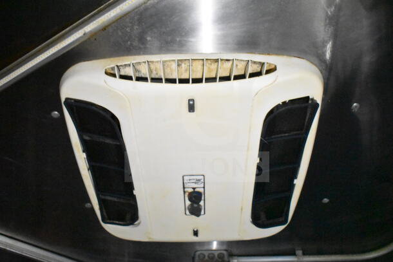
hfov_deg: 57.2
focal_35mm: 33
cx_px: 196
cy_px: 131
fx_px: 360
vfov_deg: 40.0
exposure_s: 1/40
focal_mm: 22
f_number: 3.8
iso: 16000
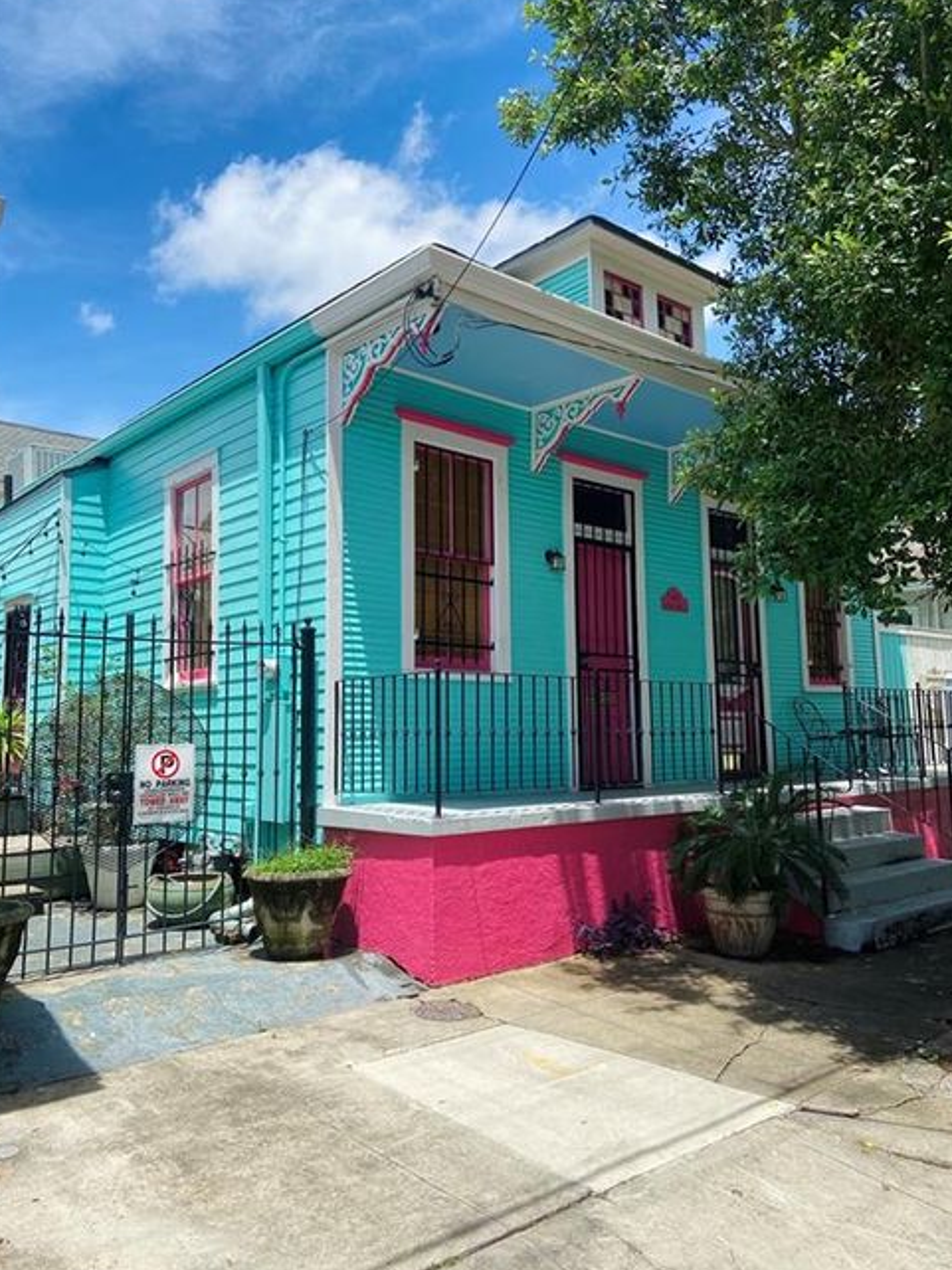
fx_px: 991
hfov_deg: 51.3
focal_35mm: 27
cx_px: 481
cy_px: 632
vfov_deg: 65.3
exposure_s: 1/1447
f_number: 1.8
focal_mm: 4.25
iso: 32
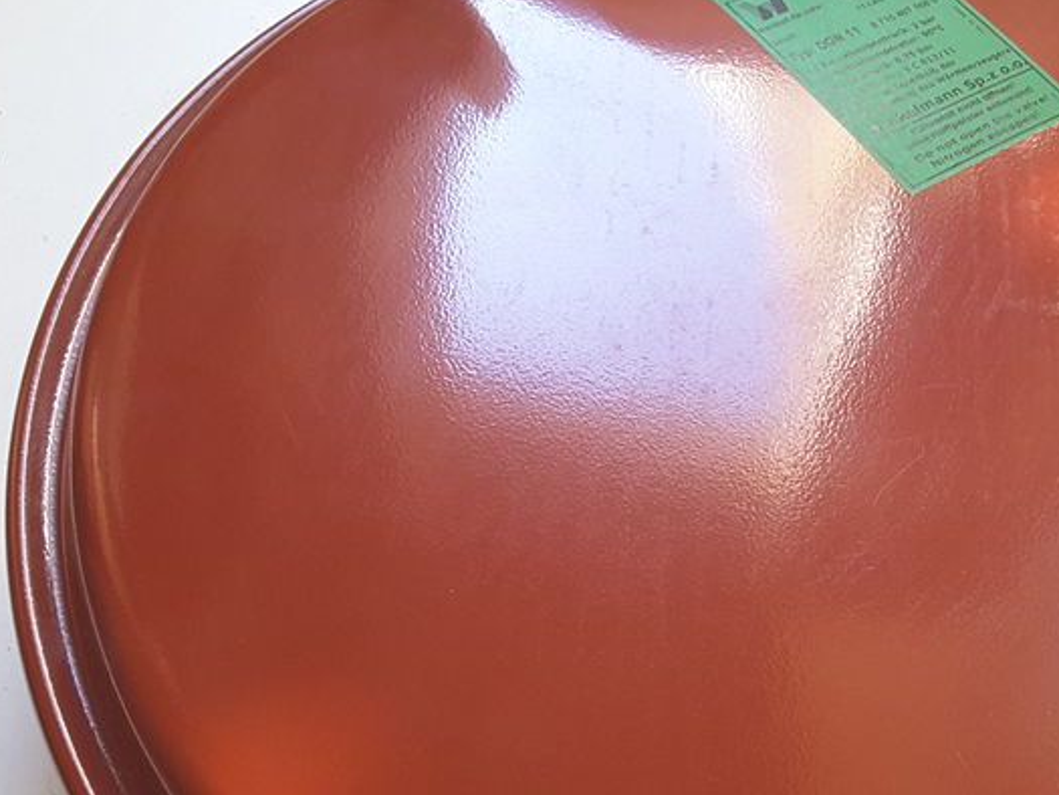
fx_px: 1805
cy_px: 650
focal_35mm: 59
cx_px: 629
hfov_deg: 32.6
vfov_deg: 24.4
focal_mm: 2.9
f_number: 1.9
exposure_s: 1/50
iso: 64
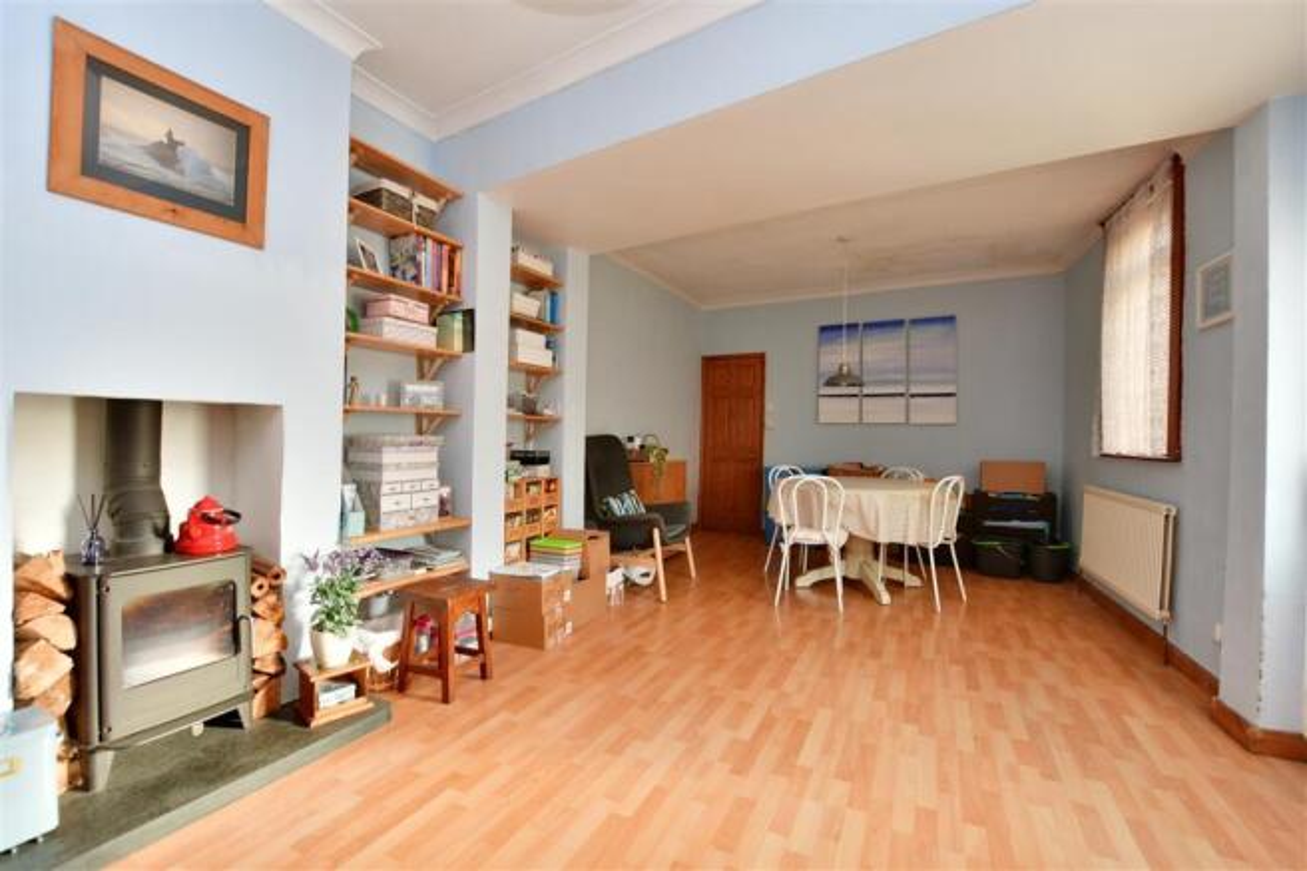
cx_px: 654
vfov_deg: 77.3
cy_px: 436
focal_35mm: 15
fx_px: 544
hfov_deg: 100.4
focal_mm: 10
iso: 250
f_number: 10
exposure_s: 1/10
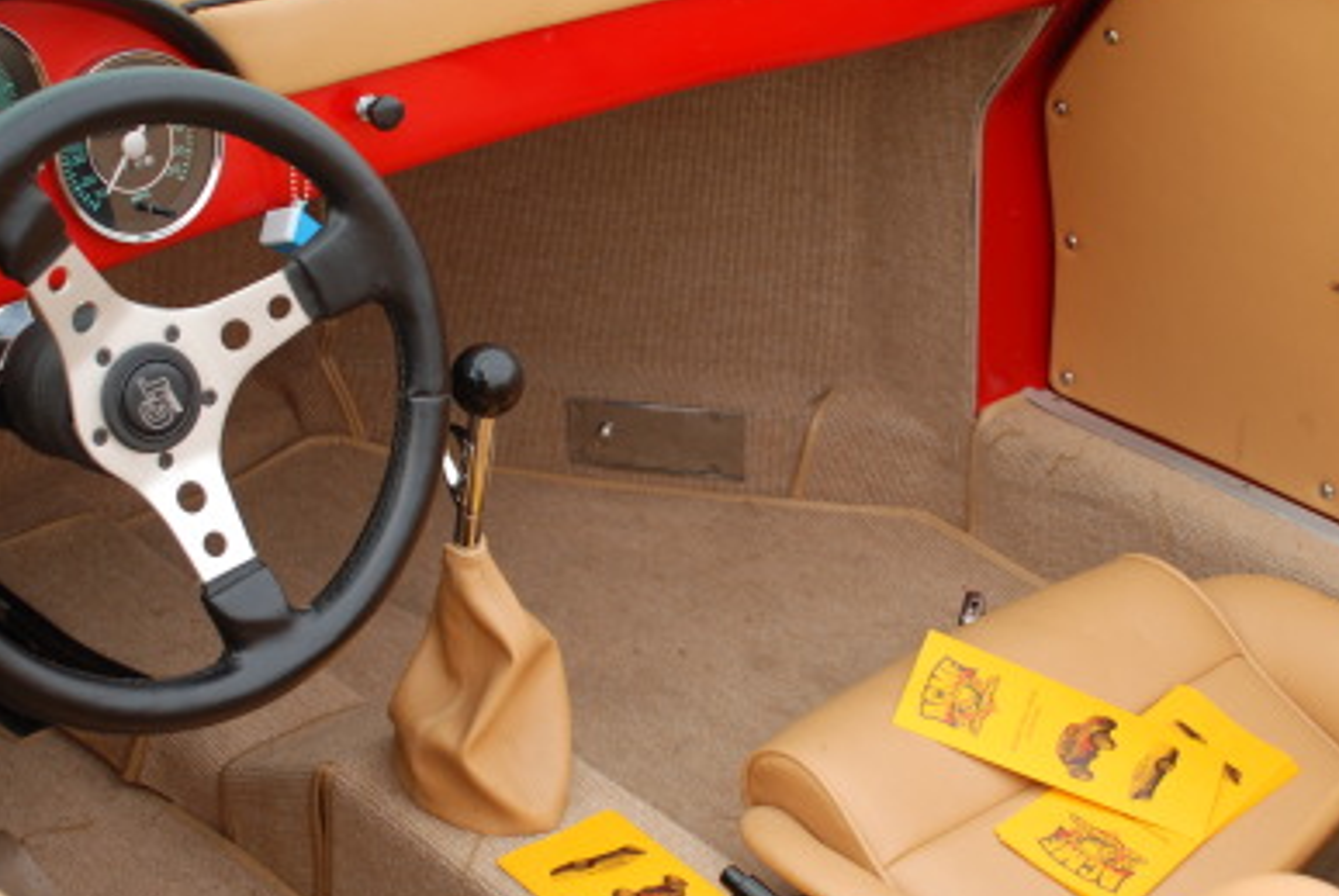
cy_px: 412
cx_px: 714
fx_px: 2861
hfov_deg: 26.3
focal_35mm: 77
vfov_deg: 17.8
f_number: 4.2
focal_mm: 31
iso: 100
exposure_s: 1/60
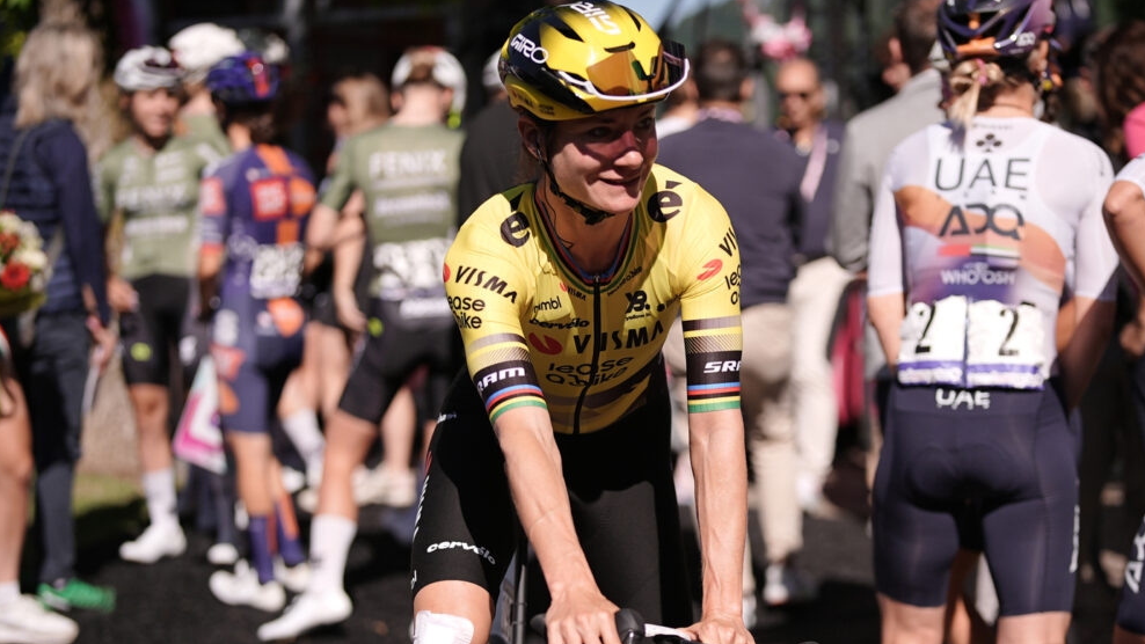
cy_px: 365
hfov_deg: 39.2
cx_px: 568
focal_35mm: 53
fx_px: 1609
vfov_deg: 22.6
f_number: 1.6
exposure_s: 1/16000
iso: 250
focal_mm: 50
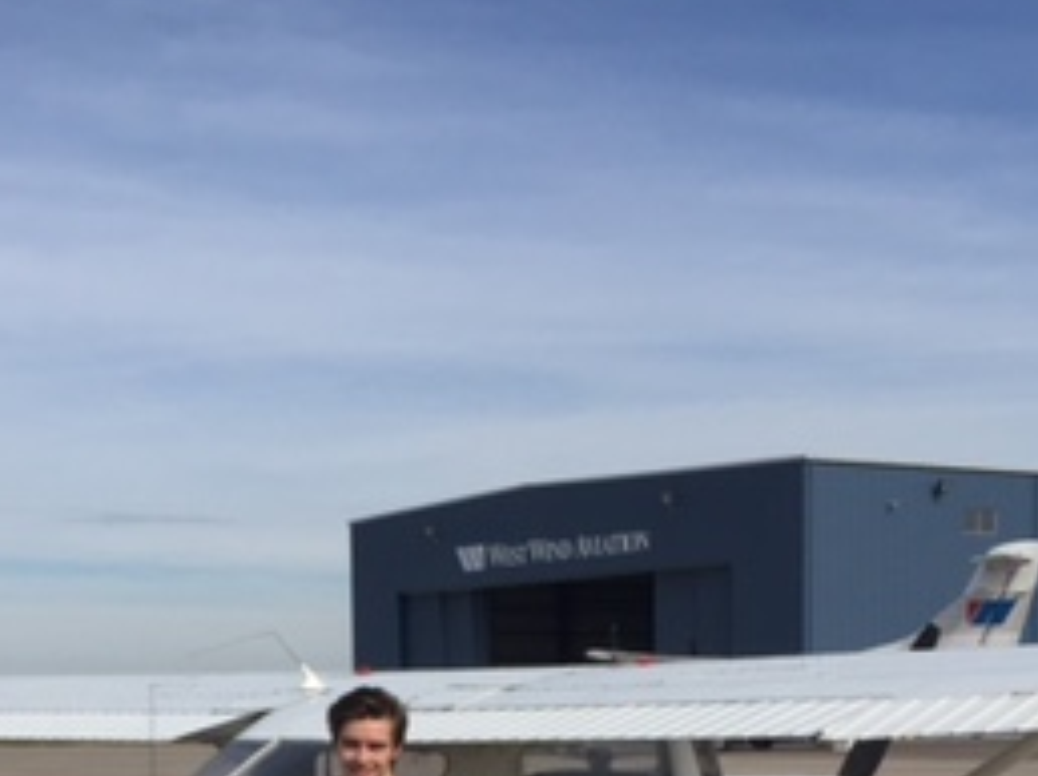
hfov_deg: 26.9
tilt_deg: -6.3
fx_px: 2157
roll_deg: -0.1
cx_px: 338
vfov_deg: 19.3
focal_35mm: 72
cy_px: 909
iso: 32
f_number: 2.2
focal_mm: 4.15
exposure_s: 1/3049
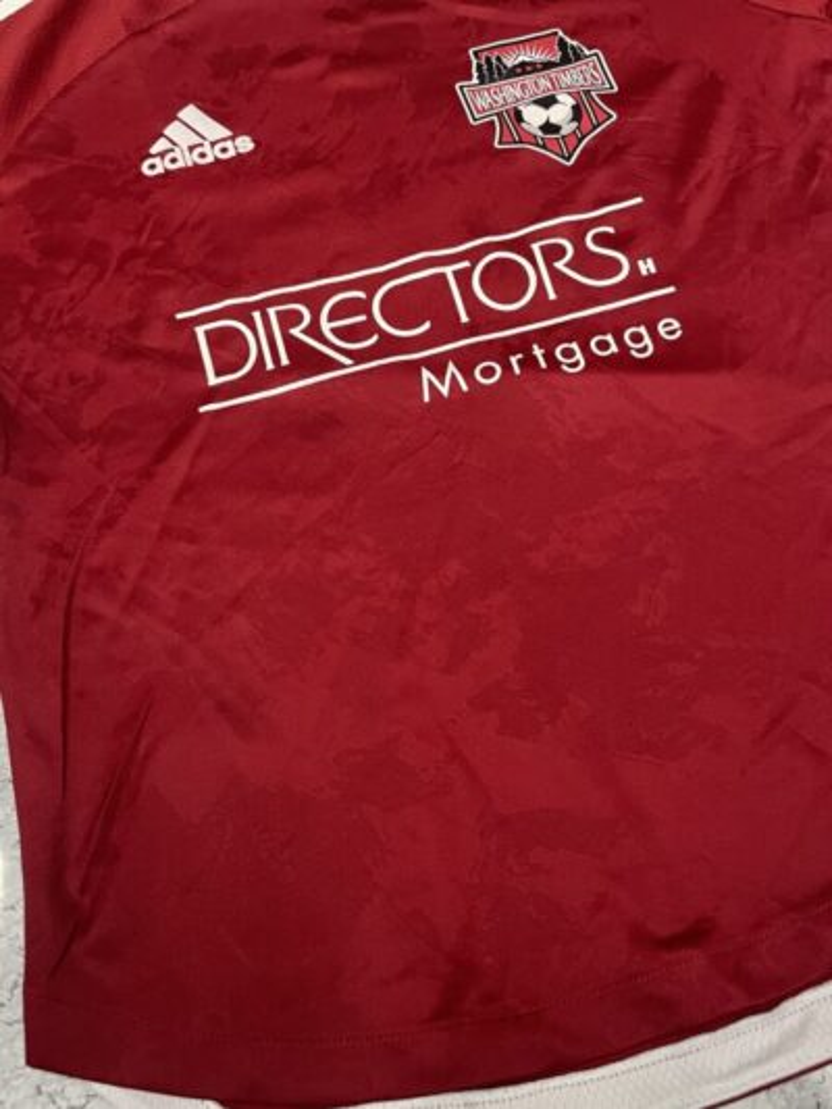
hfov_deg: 53.1
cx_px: 416
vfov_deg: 67.3
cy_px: 554
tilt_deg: -68.0
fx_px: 833
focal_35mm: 26
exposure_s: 1/50
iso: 400
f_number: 1.6
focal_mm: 4.2
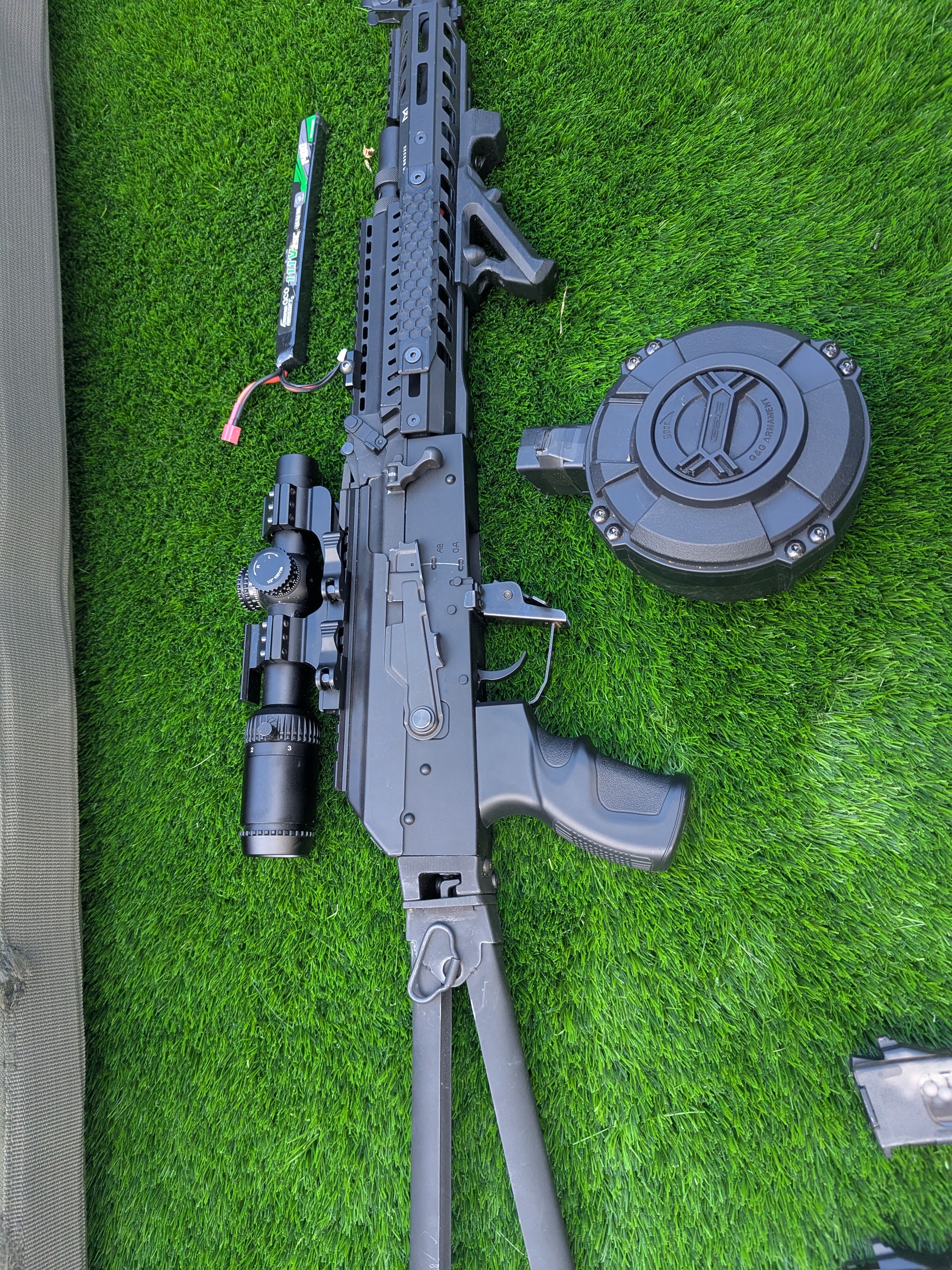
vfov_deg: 71.6
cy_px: 635
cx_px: 476
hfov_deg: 56.8
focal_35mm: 24
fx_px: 880
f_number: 1.85
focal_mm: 6.81
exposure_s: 1/363
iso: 310
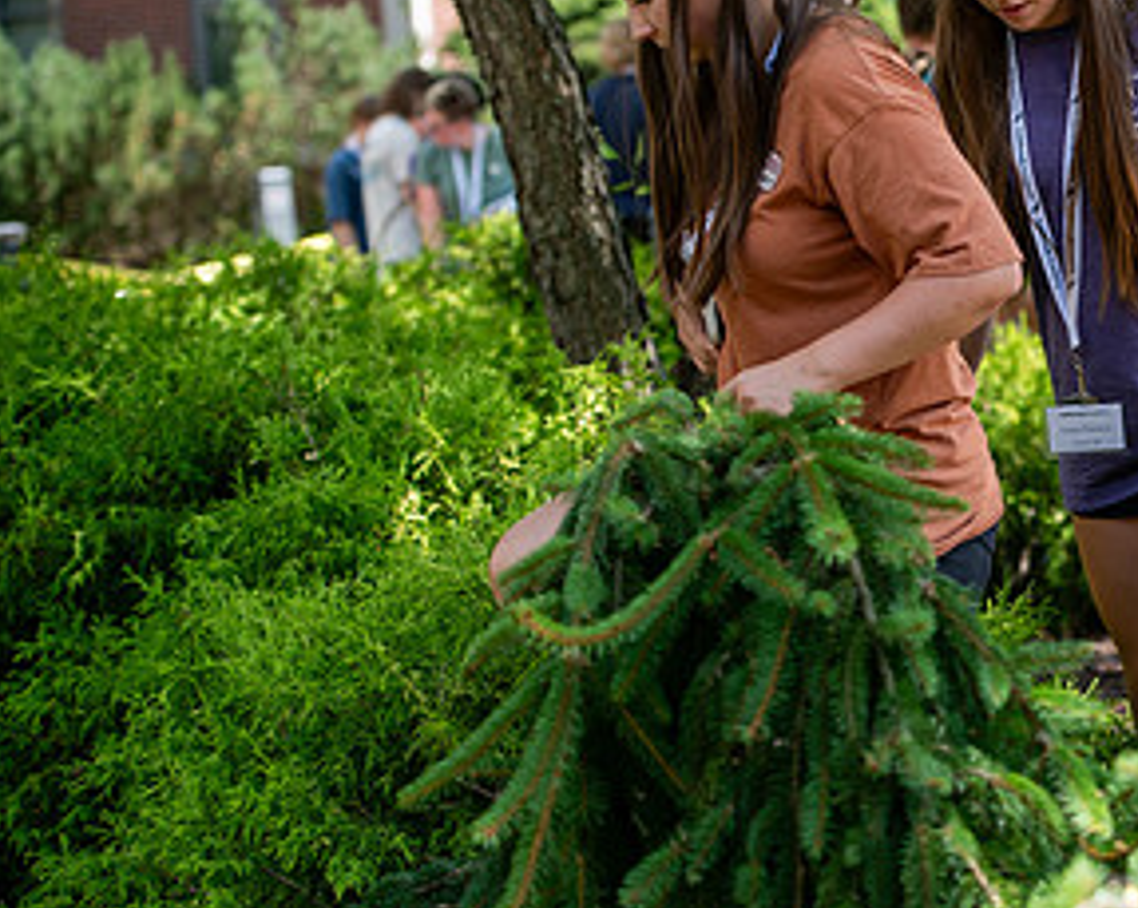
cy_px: 371
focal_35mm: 133
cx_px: 1102
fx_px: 4475
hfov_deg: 14.3
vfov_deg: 11.6
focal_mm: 70
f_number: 3.5
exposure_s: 1/640
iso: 125
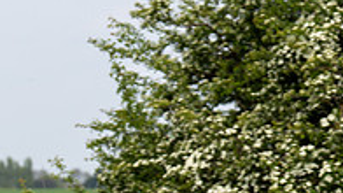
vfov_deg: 4.5
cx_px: -152
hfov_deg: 7.9
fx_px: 2454
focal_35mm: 270
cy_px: 247
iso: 100
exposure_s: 1/1000
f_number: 4
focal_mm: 87
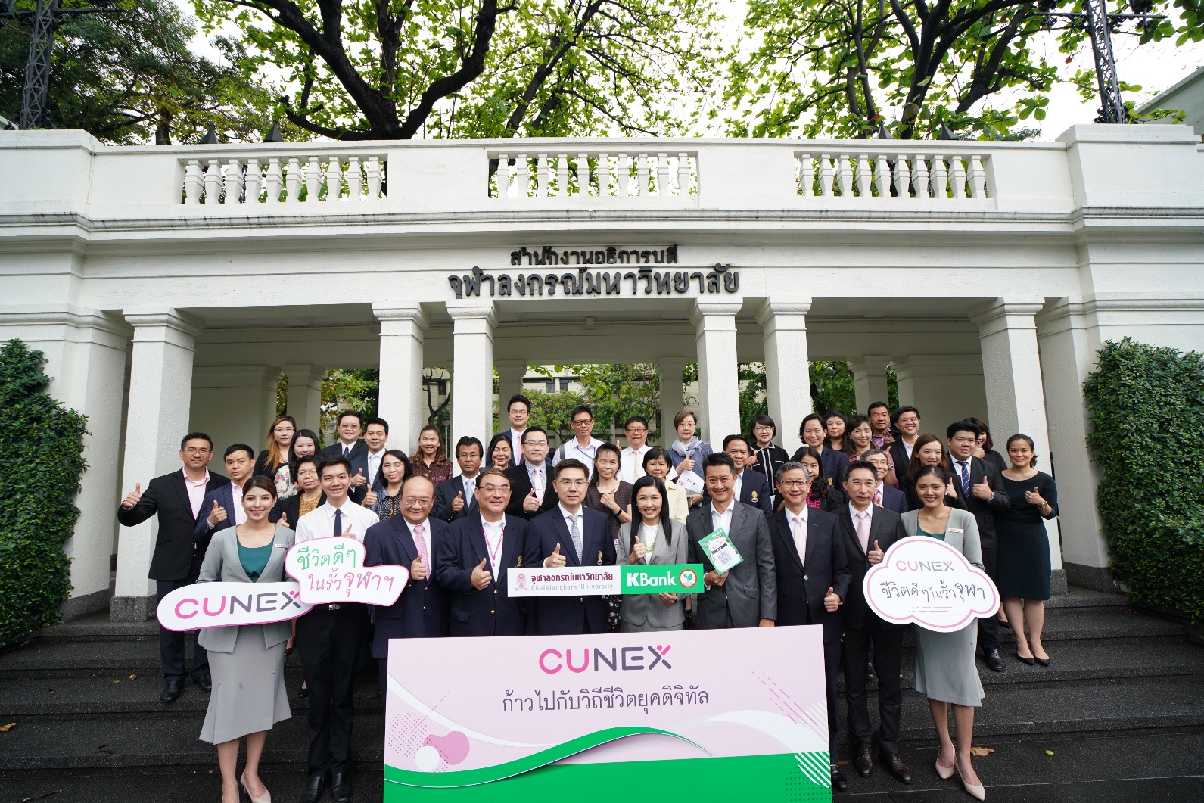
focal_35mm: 16
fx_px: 535
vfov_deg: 73.8
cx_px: 602
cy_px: 402
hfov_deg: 96.7
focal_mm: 16
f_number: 4
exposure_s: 1/320
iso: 400
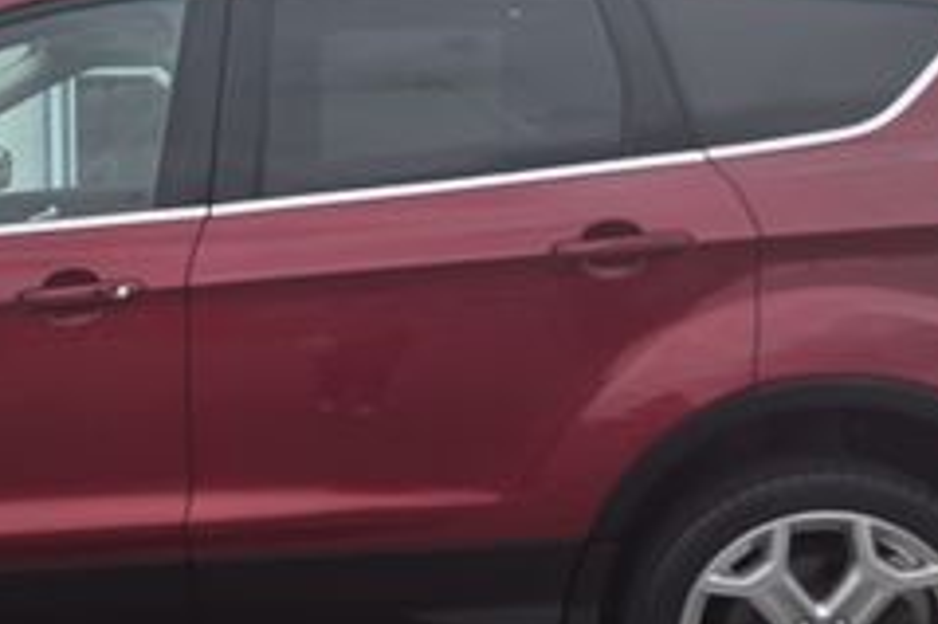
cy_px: 349
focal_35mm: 64
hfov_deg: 30.6
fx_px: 1666
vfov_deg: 21.2
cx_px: 181
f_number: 1.7
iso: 80
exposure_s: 1/1864
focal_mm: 6.3
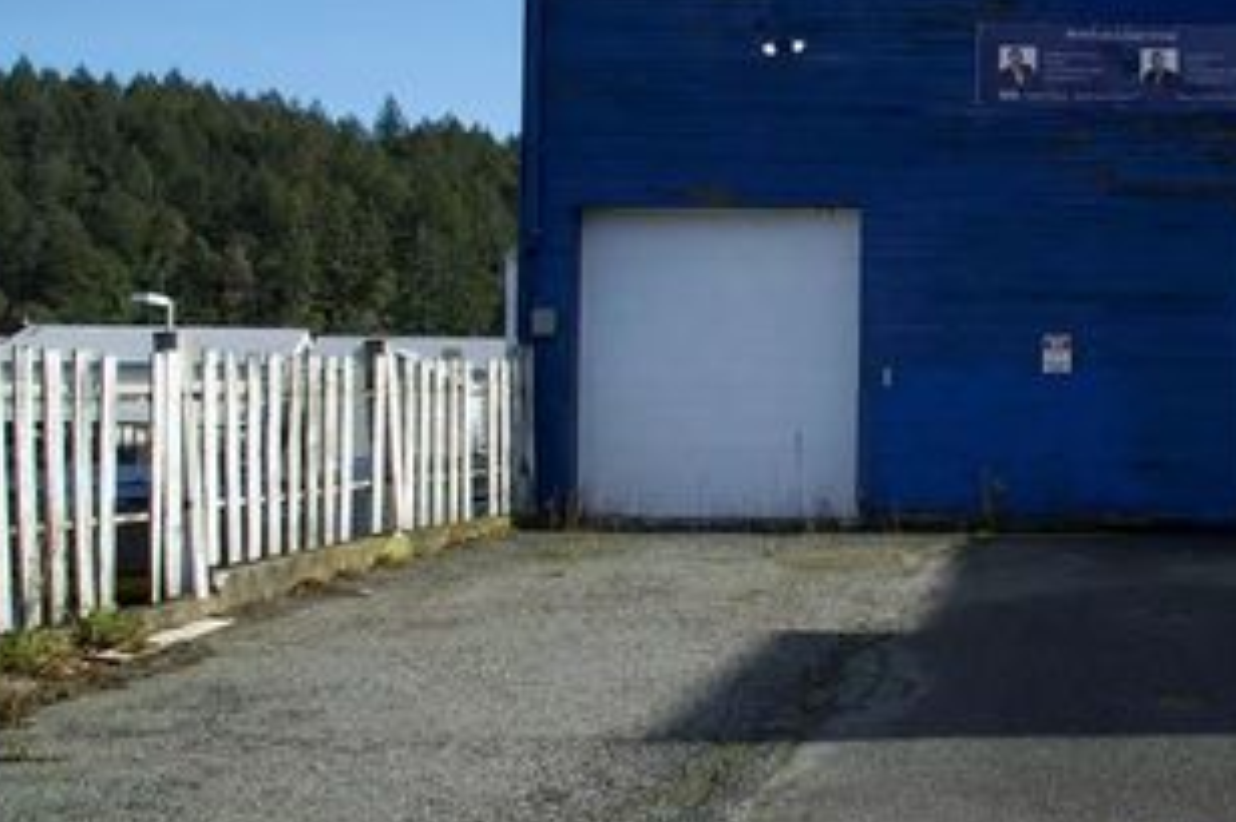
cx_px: 1224
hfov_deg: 33.8
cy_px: 313
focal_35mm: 54
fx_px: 1853
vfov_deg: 25.0
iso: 500
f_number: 11
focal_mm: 26
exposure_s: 1/400
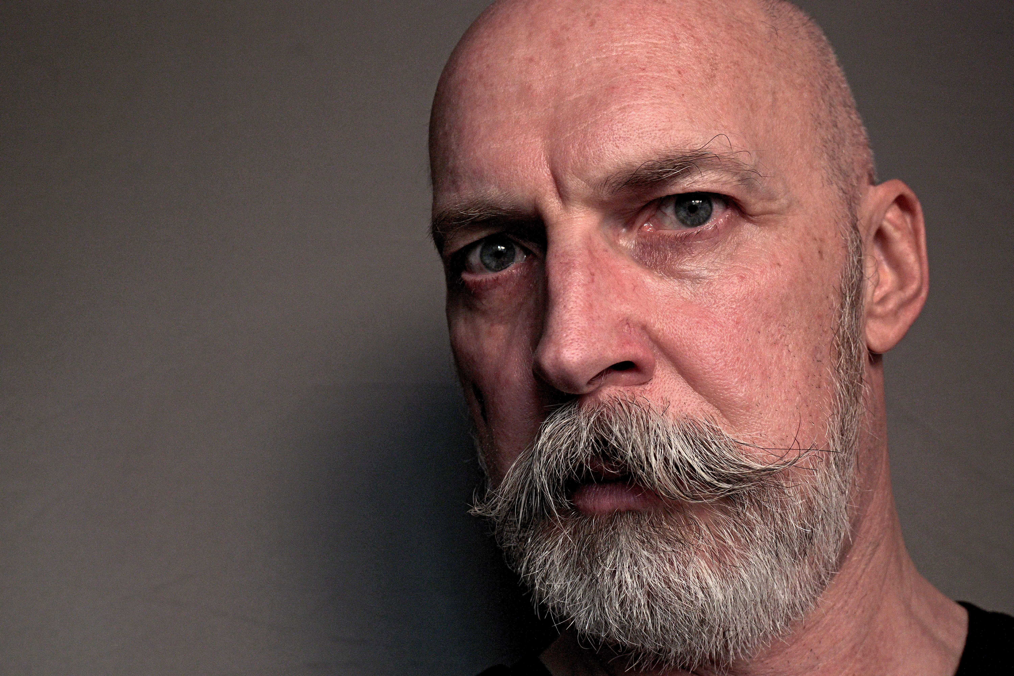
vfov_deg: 27.0
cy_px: 338
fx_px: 1408
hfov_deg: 39.6
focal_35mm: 50
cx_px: 507
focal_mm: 50
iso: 640
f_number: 9
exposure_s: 1/100
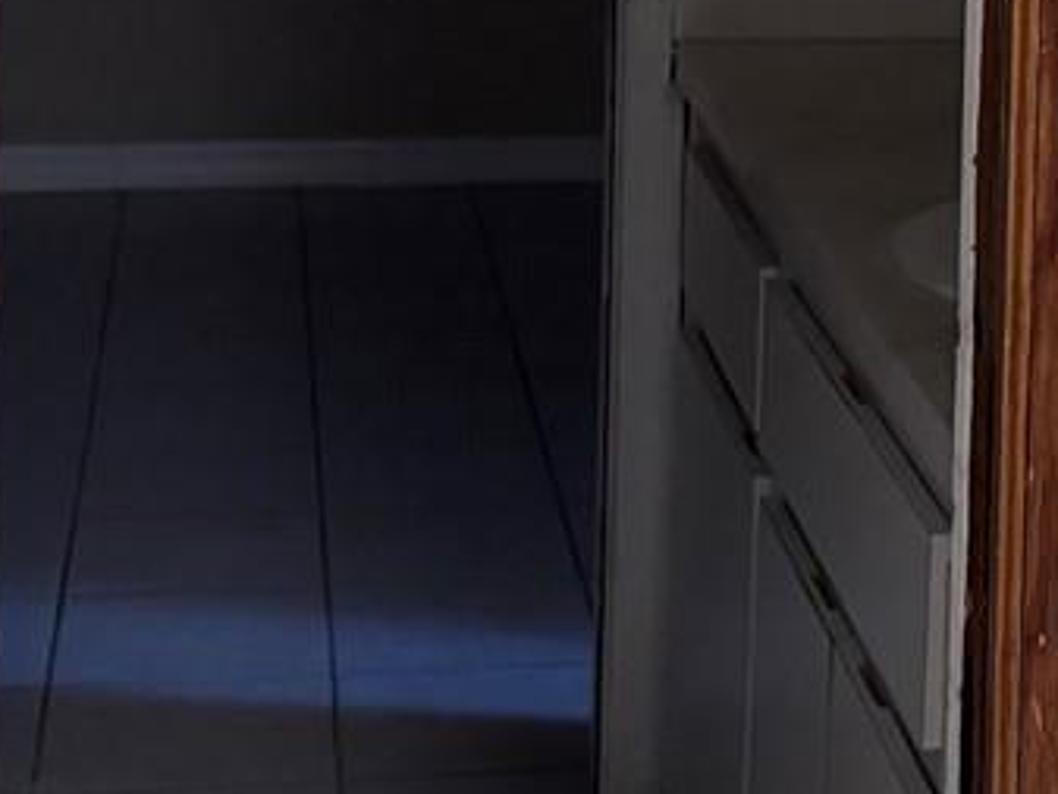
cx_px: 936
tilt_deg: -5.5
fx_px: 3486
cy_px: -223
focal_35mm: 114
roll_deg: -2.0
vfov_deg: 12.6
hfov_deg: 17.0
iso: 800
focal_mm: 6.76
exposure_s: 1/60
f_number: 1.78
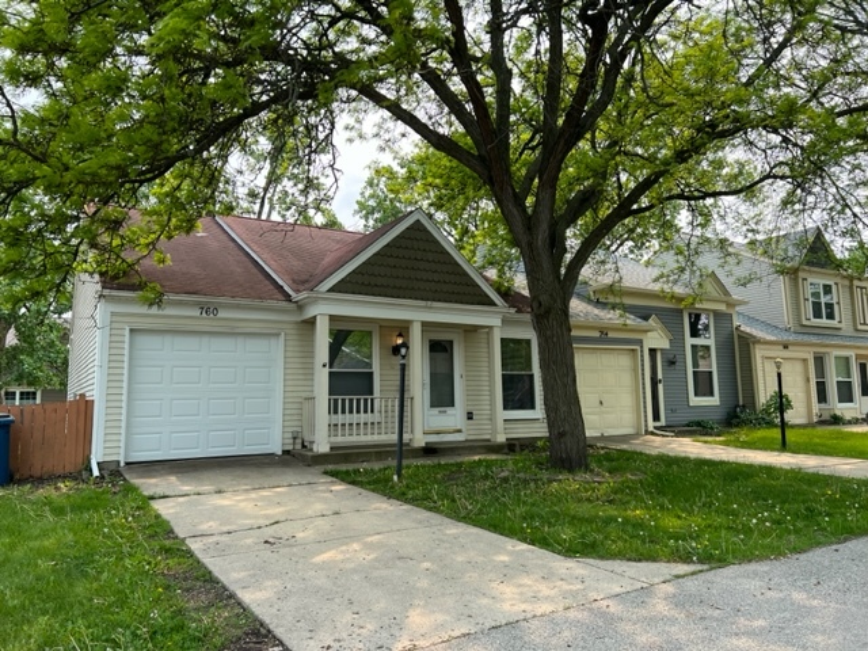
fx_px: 652
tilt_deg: +6.8
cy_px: 326
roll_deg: +1.0
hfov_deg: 67.3
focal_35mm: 26
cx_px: 434
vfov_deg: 53.1
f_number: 1.5
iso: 50
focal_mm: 5.7
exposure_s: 1/1344
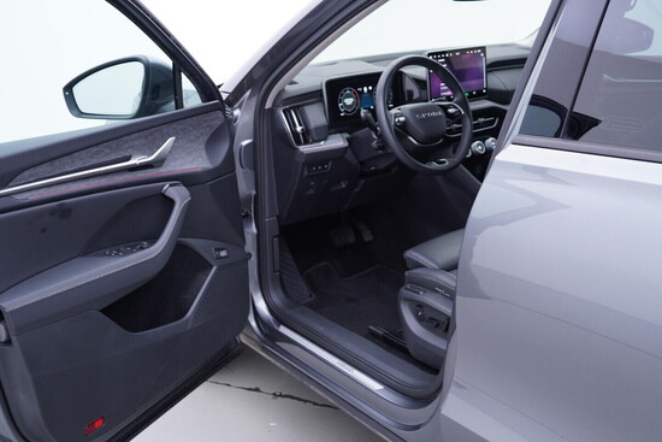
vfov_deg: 36.9
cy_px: 221
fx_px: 662
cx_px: 331
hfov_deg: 53.1
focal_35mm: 36
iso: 125
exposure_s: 1/40
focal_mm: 24
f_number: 2.8
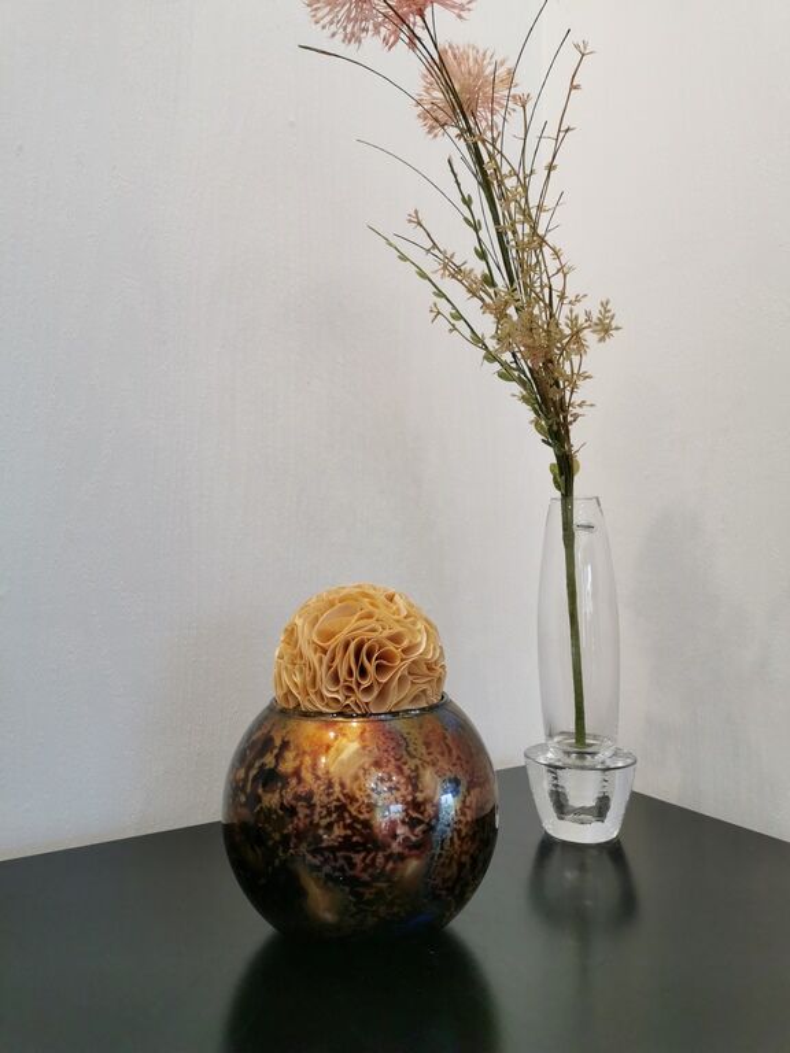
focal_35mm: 27
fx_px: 822
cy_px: 526
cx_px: 395
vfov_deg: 65.3
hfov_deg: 51.4
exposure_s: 1/50
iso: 125
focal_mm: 5.58
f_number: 1.8
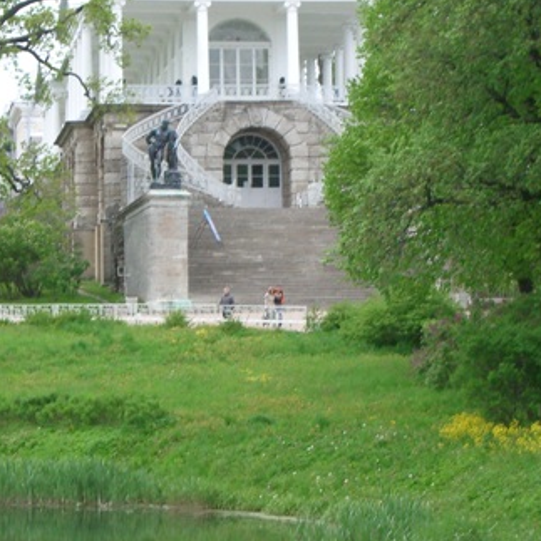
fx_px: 2723
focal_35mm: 154
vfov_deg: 11.3
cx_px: 288
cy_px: 313
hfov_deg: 11.3
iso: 200
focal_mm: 14.6
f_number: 4.4
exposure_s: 1/100
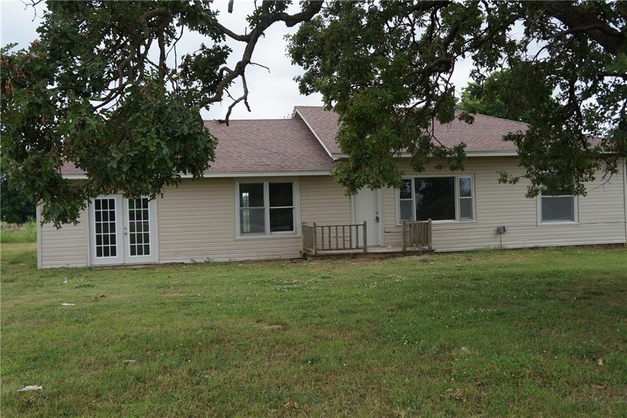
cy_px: 209
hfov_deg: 53.1
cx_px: 314
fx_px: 627
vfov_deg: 36.8
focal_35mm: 36
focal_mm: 24
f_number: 4.5
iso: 100
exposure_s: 1/400
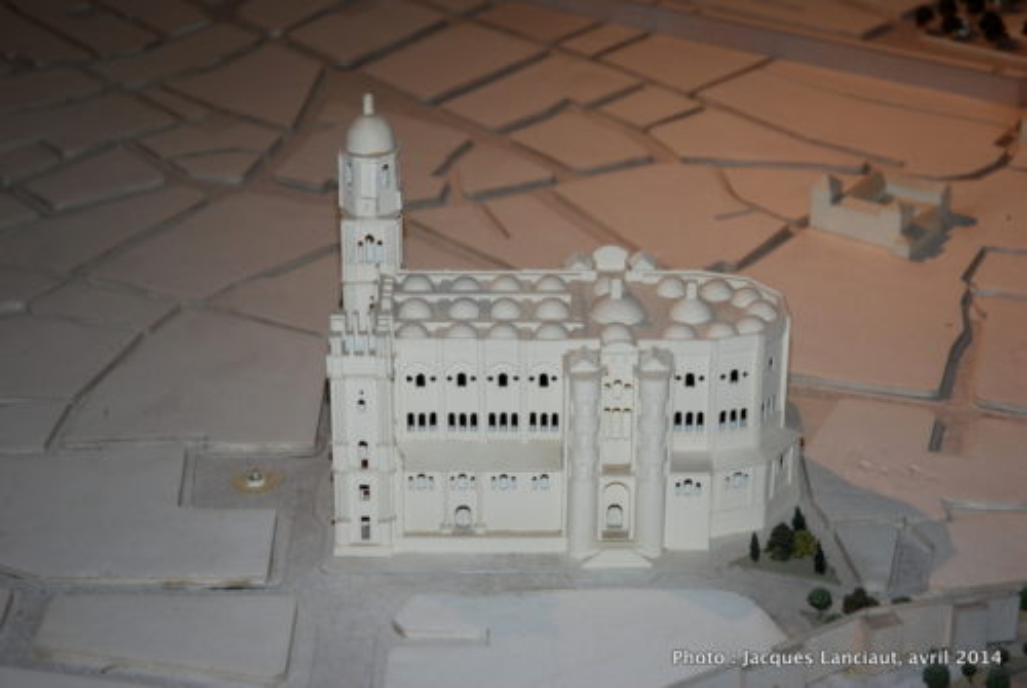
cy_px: 344
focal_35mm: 82
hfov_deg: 24.6
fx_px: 2357
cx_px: 514
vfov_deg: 16.6
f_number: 4.5
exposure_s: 1/60
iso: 200
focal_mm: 55
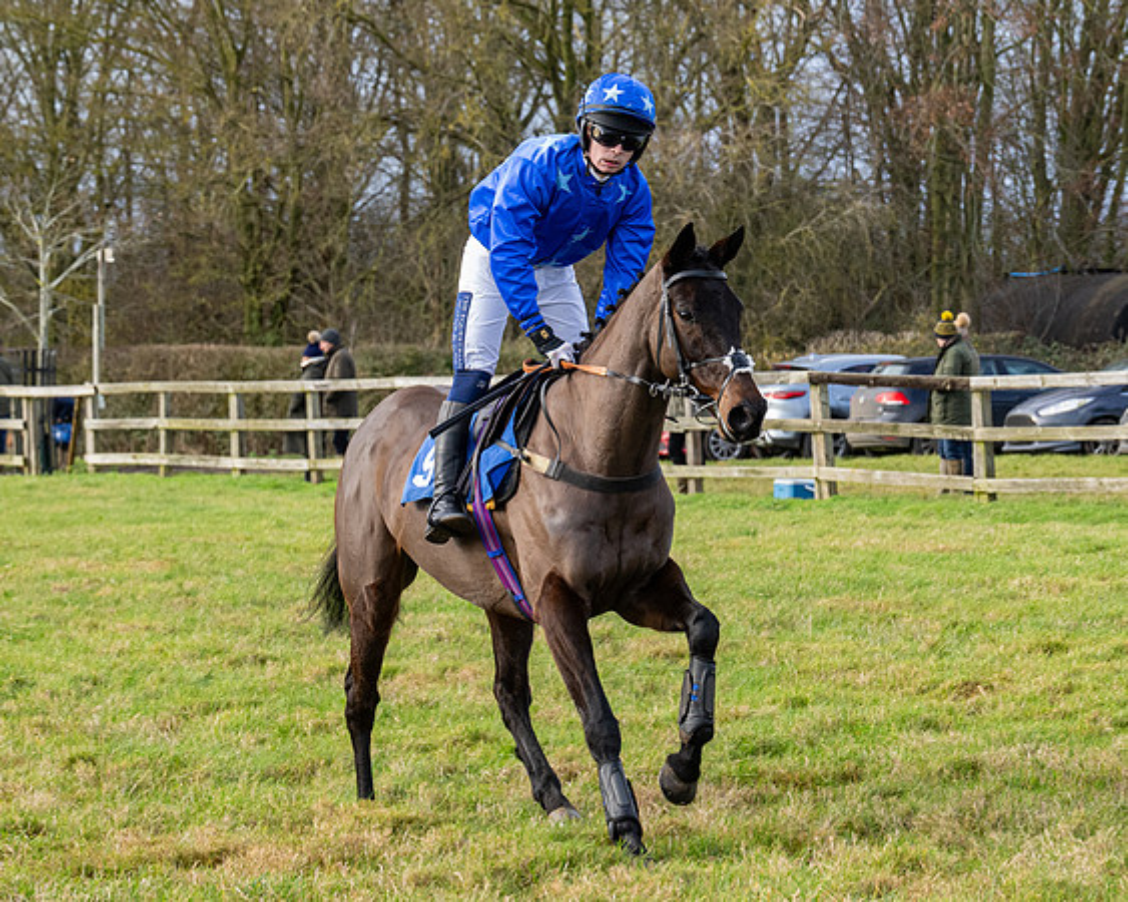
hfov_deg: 13.3
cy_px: 385
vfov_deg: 10.7
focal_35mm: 145
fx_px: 4835
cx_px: 749
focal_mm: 74
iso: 800
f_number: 5
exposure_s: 1/800
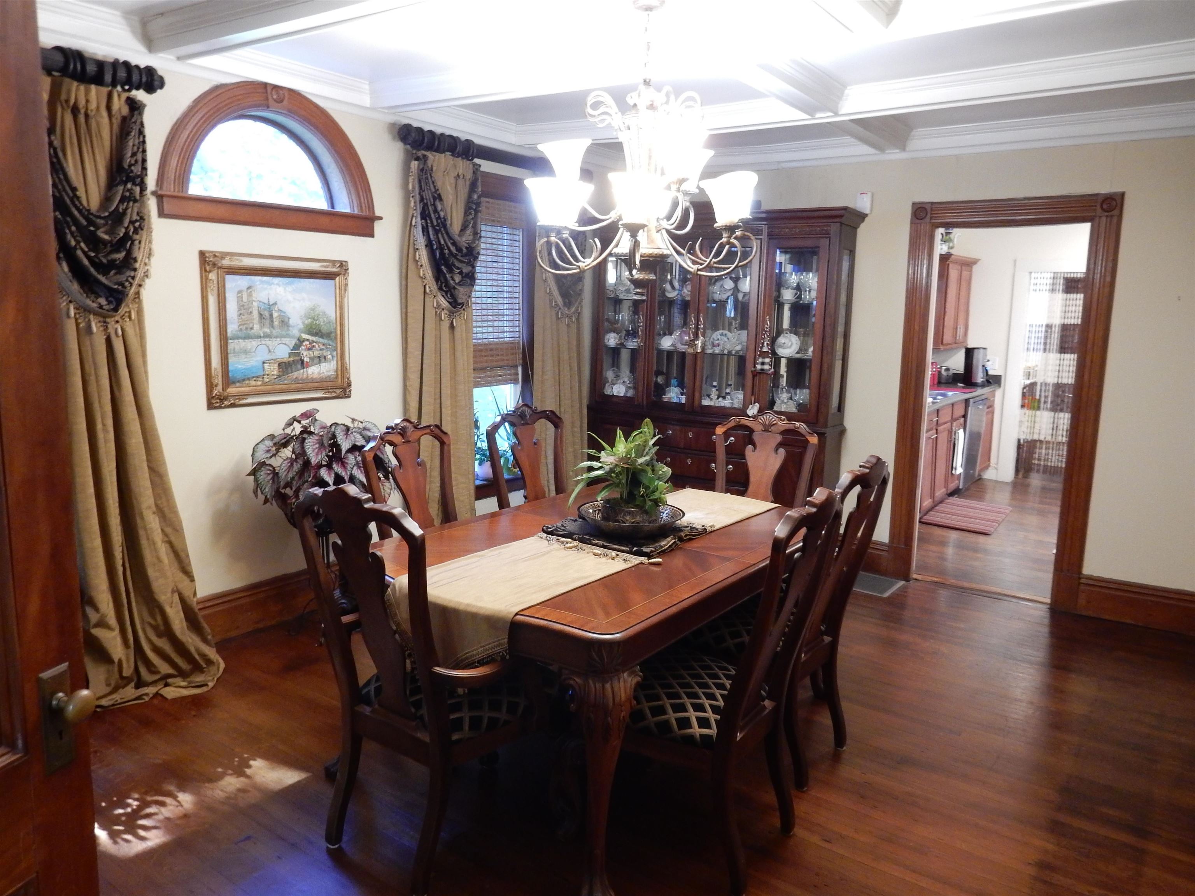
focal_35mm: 25
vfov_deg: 54.9
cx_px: 598
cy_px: 448
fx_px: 863
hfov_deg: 69.4
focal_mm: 4.5
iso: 400
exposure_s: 1/10
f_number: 3.7
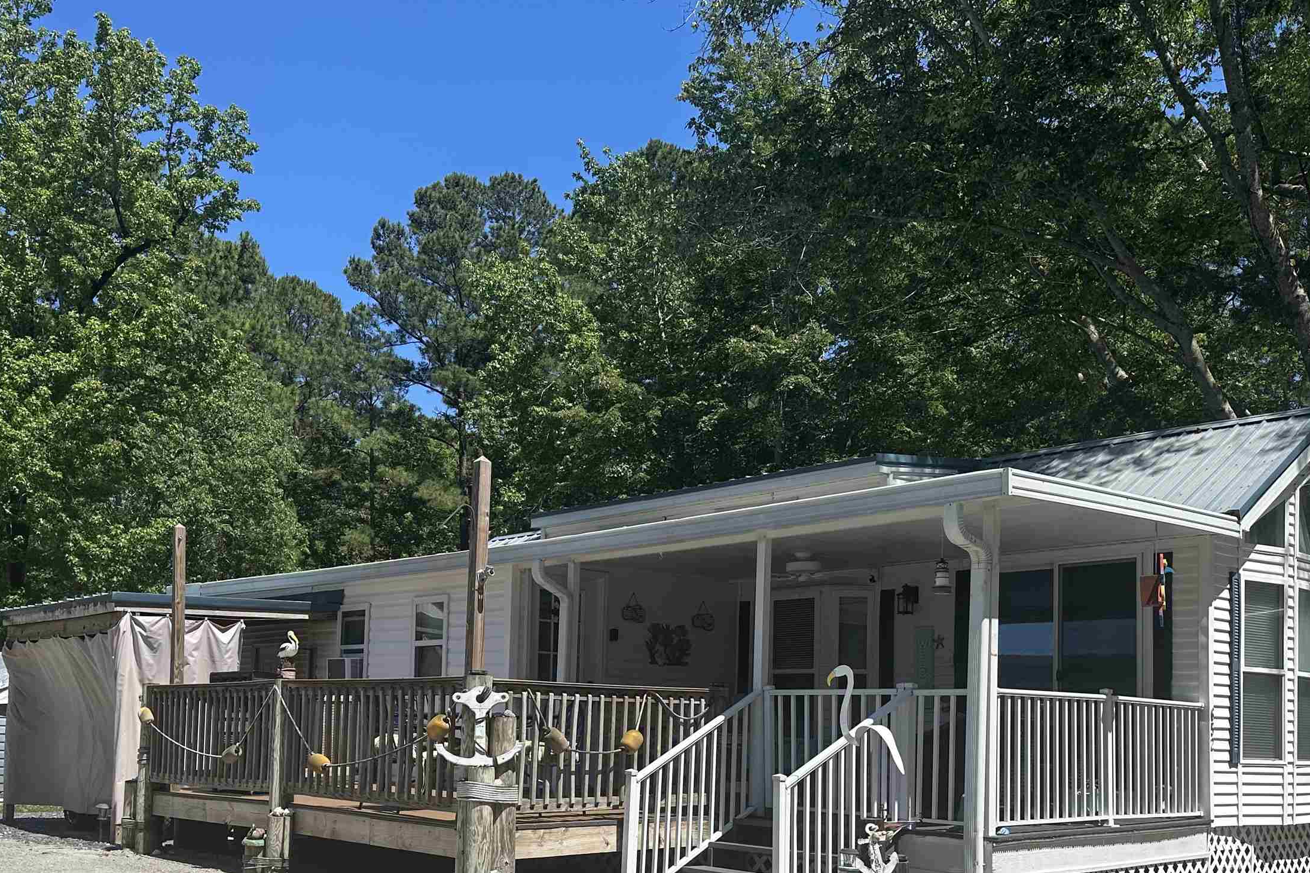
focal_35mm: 35
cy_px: 649
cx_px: 590
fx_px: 1274
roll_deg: -1.2
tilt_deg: +4.2
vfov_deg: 37.0
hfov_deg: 54.3
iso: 80
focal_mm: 6.86
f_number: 1.78
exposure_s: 1/4545
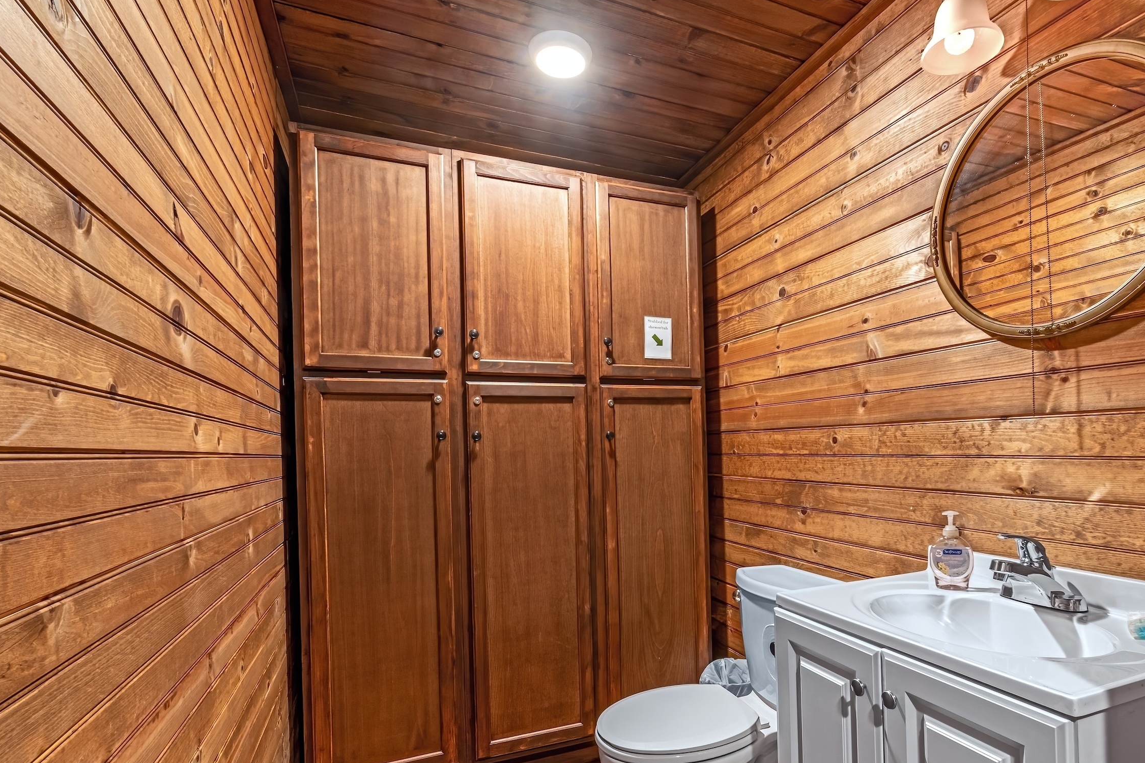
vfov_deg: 66.8
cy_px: 454
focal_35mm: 18
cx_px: 651
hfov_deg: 89.5
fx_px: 572
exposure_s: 1/8
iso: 200
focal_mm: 10
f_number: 10
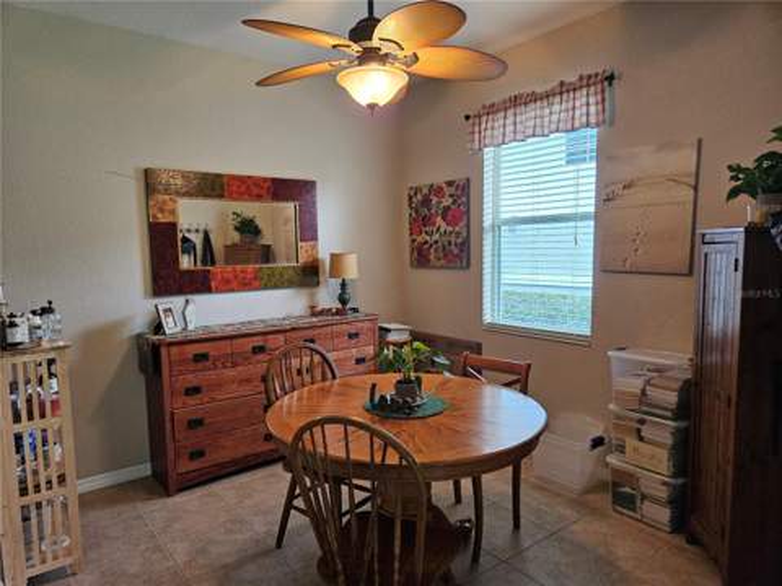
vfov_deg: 58.9
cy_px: 293
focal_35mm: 23
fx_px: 520
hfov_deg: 73.9
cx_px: 391
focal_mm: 5.4
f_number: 1.8
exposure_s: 1/120
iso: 500
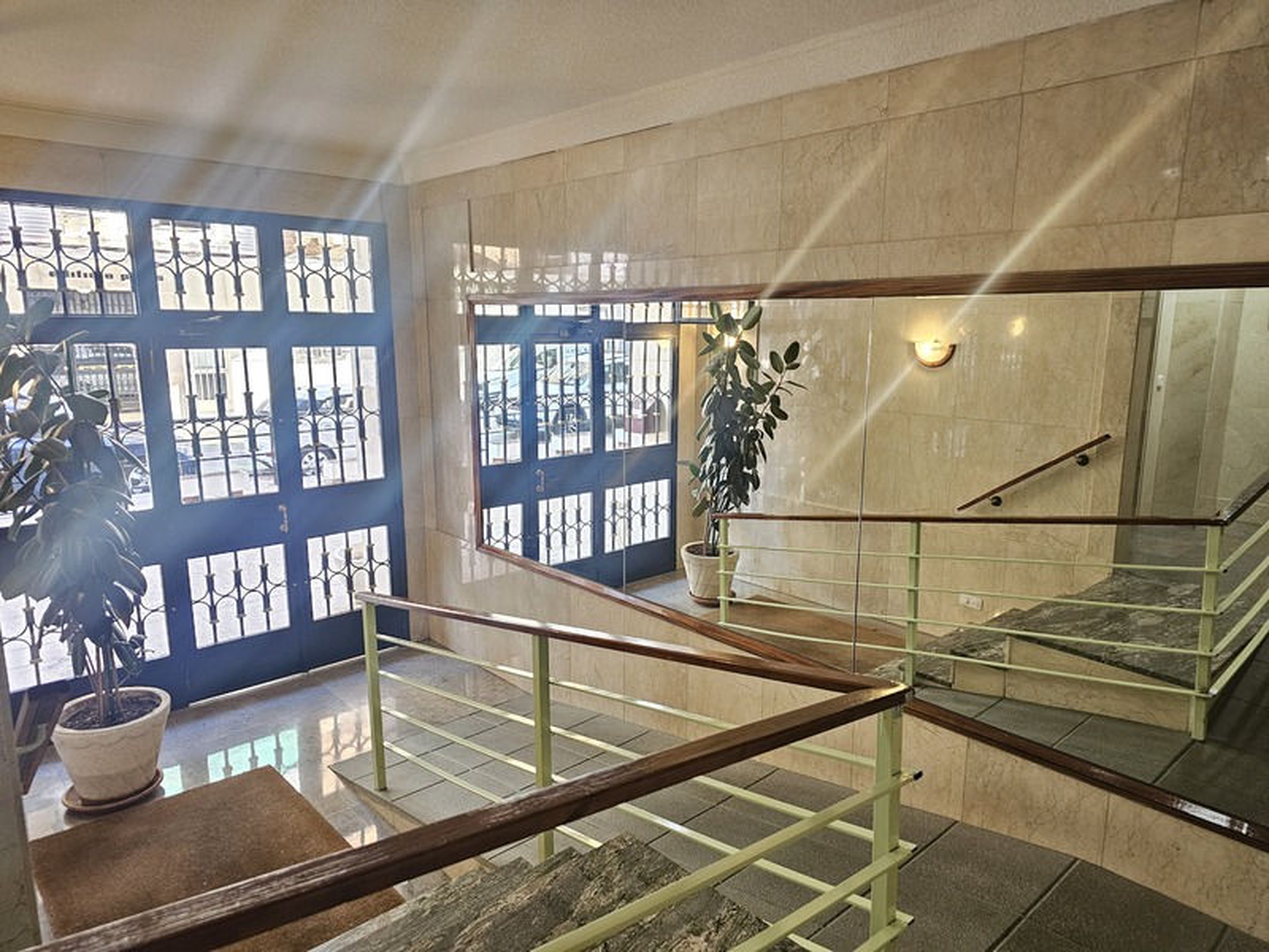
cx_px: 634
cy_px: 476
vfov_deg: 58.9
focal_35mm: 23
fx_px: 843
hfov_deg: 73.9
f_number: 1.7
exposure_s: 1/50
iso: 500
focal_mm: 6.3
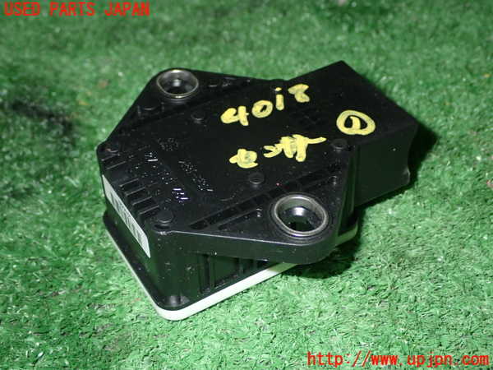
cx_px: 246
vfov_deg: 27.0
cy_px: 185
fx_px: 769
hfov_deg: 35.5
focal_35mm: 54
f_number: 10
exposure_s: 1/50
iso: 640
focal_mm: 9.65
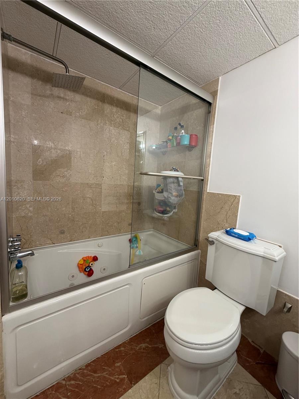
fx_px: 161
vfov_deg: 102.1
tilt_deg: -7.5
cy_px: 200
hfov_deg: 85.7
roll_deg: -3.1
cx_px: 150
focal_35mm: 14
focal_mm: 2.22
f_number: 2.2
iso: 250
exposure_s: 1/120
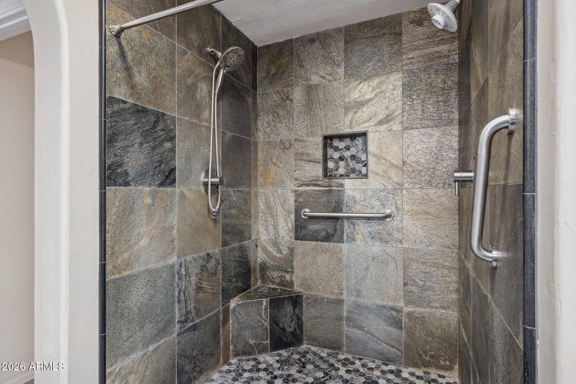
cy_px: 192
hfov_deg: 88.4
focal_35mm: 18
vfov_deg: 65.9
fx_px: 296
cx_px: 288
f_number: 8
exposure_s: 1/3.33
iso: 320
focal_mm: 18.5
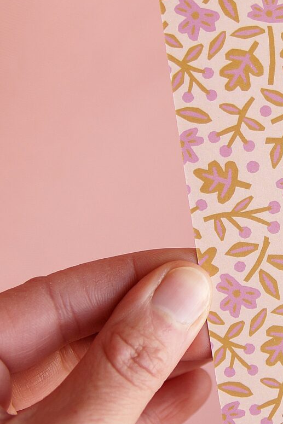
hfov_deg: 13.0
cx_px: 281
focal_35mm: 104
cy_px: 204
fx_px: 1226
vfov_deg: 19.6
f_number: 2.8
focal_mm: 28
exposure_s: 1/250
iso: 100
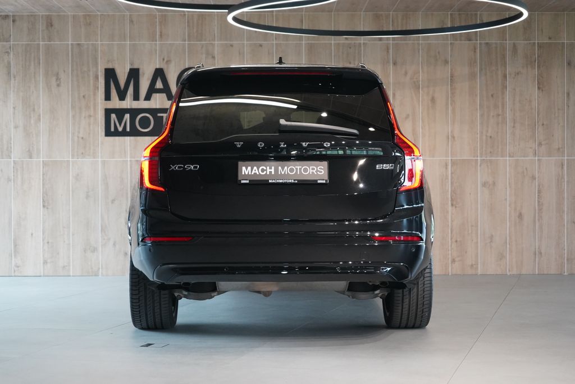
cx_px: 288
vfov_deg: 19.5
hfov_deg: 28.8
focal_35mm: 70
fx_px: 1118
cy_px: 192
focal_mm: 70
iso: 6400
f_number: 5.6
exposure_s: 1/160
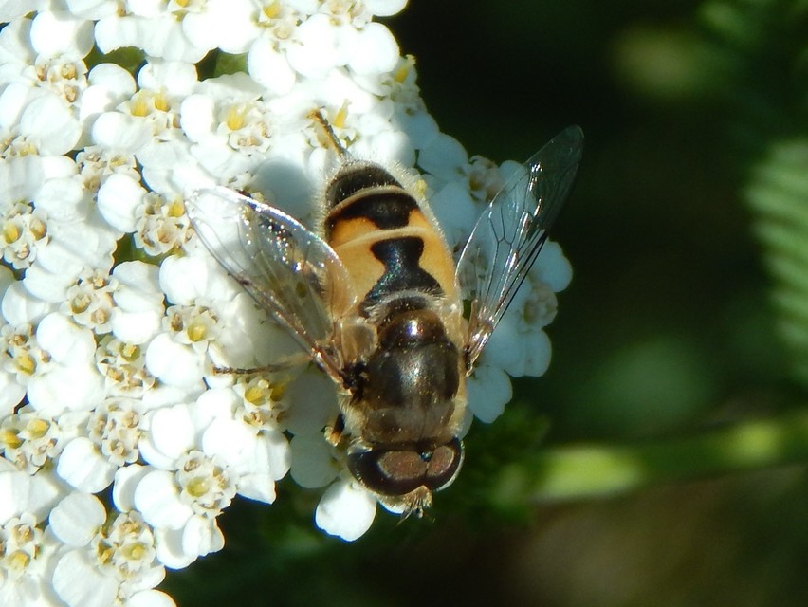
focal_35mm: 131
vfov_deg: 11.3
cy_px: 304
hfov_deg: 15.0
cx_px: 404
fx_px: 3060
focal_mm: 23.4
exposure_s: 1/1000
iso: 125
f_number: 4.8
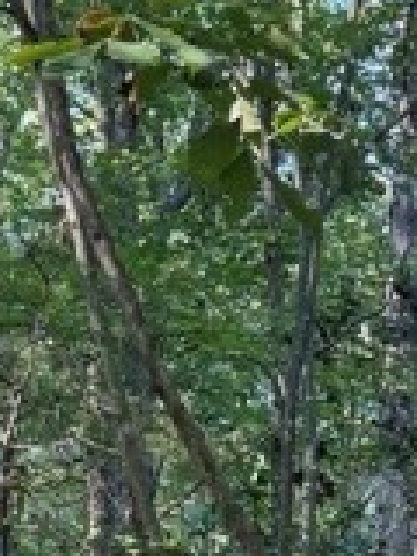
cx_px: 486
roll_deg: -2.6
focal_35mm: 115
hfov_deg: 12.6
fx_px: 1847
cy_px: 994
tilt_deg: -8.2
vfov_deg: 14.9
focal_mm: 6.76
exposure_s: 1/135
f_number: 1.78
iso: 200
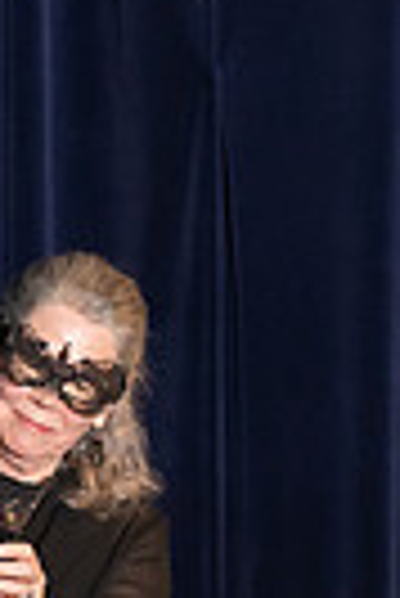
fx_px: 8444
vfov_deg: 4.0
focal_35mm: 508
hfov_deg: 2.7
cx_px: 58
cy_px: 944
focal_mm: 100
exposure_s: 1/200
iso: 2500
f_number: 4.5
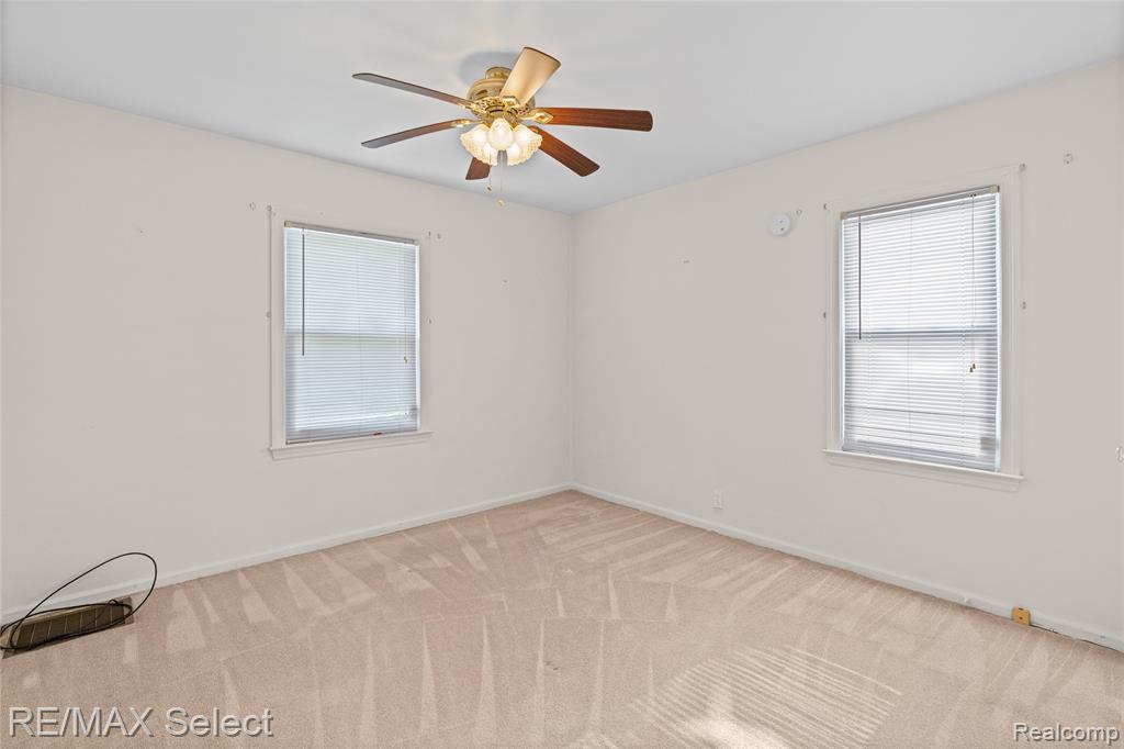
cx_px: 562
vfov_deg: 73.7
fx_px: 499
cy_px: 374
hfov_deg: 96.8
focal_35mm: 16
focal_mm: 16
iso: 2500
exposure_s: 1/125
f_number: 4
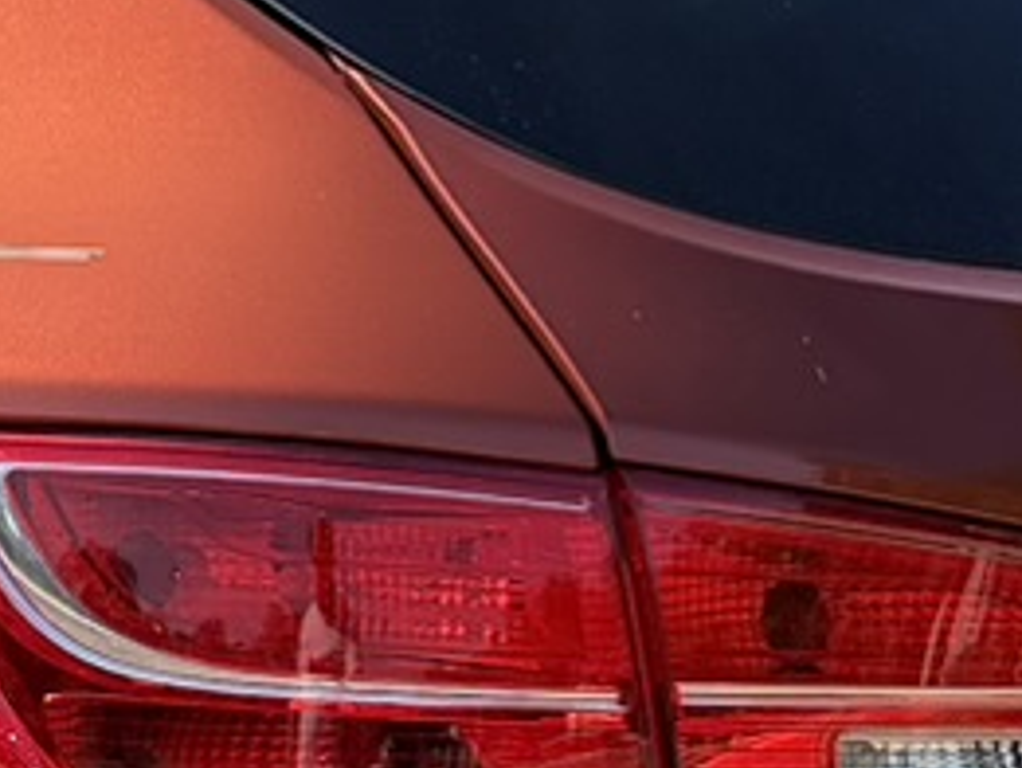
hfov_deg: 10.2
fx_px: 5553
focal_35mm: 188
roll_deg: -0.7
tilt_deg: -8.6
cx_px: -458
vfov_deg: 7.8
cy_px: 964
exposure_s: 1/2801
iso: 100
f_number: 1.78
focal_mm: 6.76
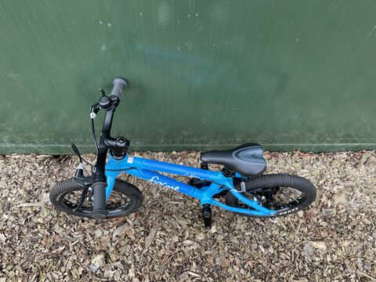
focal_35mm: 26
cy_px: 141
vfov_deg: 53.1
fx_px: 282
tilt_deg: -61.3
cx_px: 188
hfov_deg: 67.3
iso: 32
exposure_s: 1/288
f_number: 1.6
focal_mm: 4.2
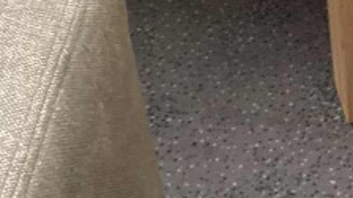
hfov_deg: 16.3
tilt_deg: -36.1
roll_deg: -0.8
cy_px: -187
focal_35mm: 123
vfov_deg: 9.3
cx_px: 490
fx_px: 1151
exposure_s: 1/33
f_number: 2.4
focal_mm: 3.3
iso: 320
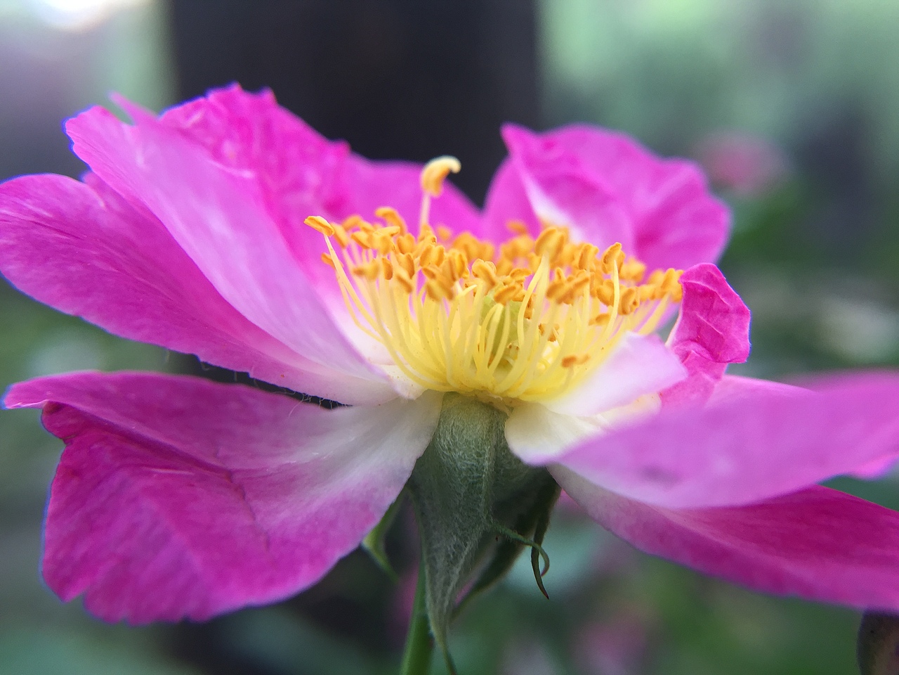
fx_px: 753
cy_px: 338
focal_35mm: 29
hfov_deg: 61.7
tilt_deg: -1.8
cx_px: 450
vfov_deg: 48.2
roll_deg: +2.7
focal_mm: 4.15
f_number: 2.2
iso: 50
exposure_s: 1/120
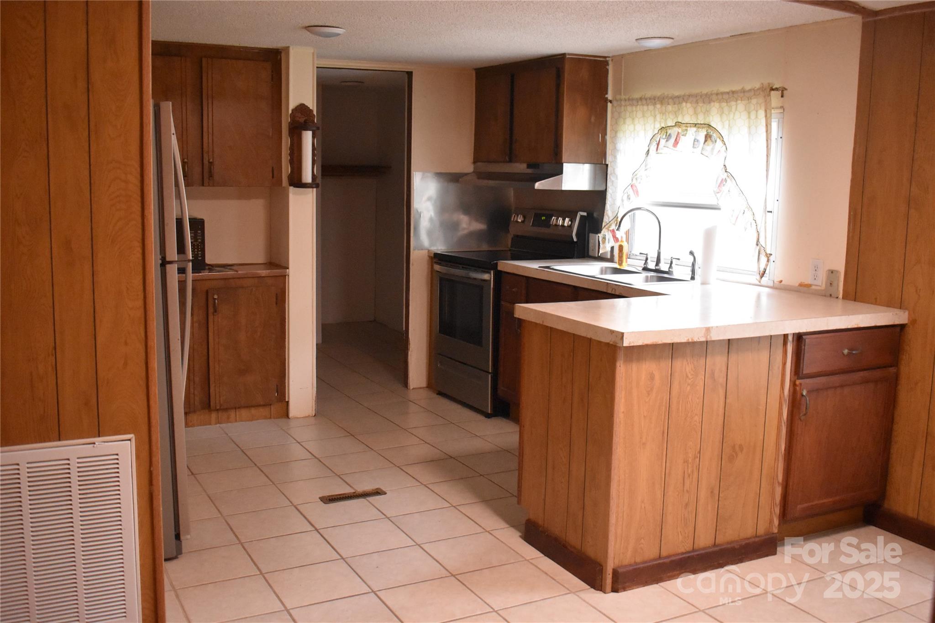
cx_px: 468
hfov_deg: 55.1
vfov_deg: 38.4
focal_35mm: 34
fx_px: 896
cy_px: 312
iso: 5000
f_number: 3.8
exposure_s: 1/125
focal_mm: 23
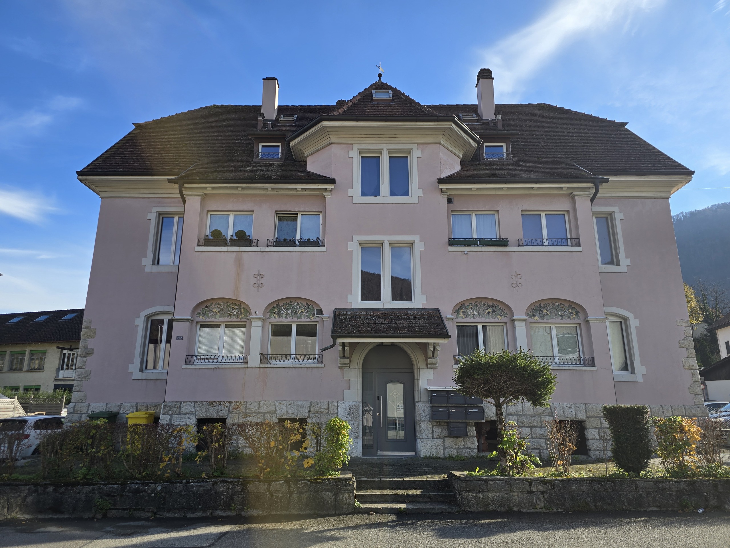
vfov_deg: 58.9
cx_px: 365
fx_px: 485
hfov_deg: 73.9
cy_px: 274
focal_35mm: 23
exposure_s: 1/427
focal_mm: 6.3
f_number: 1.7
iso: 12
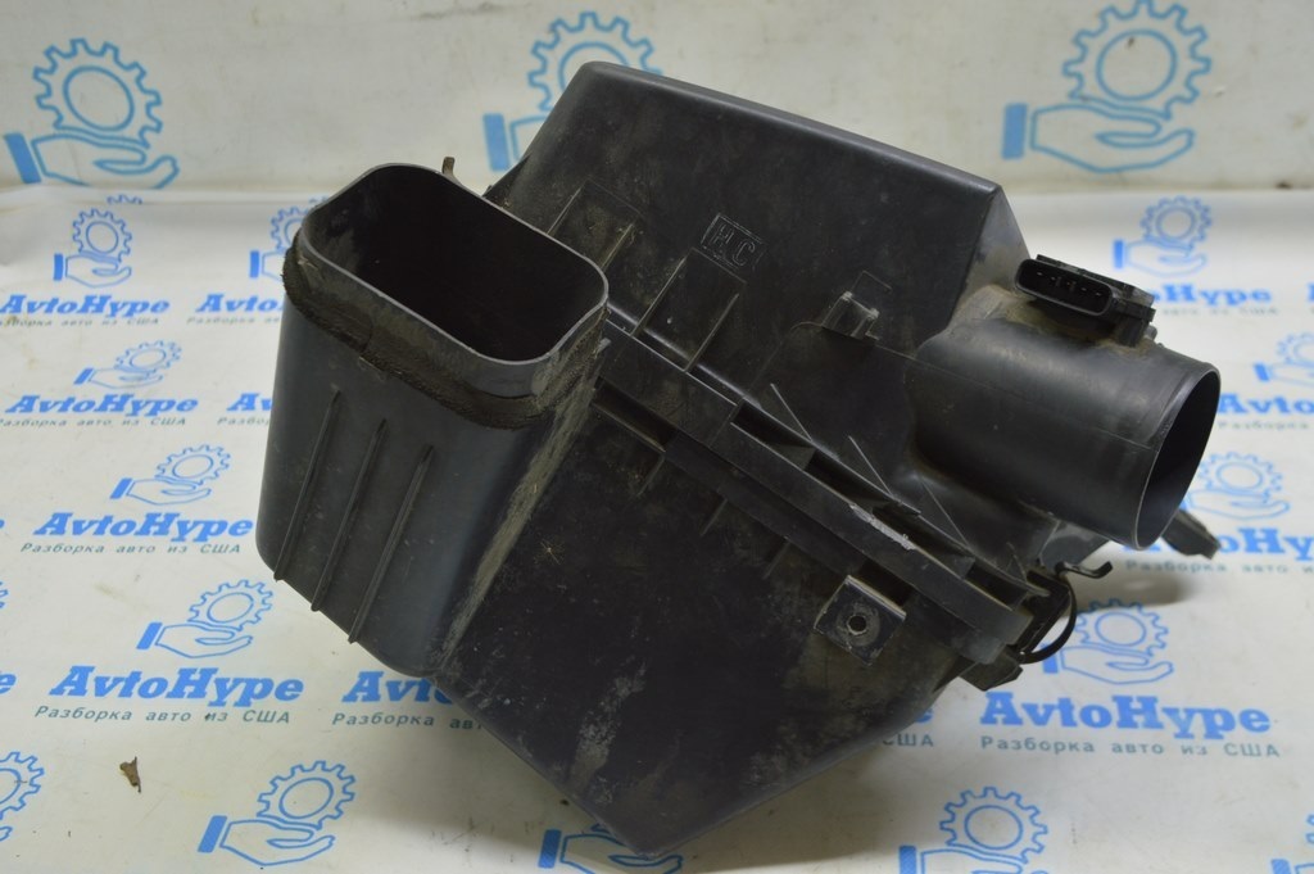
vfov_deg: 33.0
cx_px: 657
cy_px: 437
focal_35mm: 40
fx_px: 1477
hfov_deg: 48.0
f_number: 5.6
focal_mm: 27
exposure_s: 1/20
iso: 400
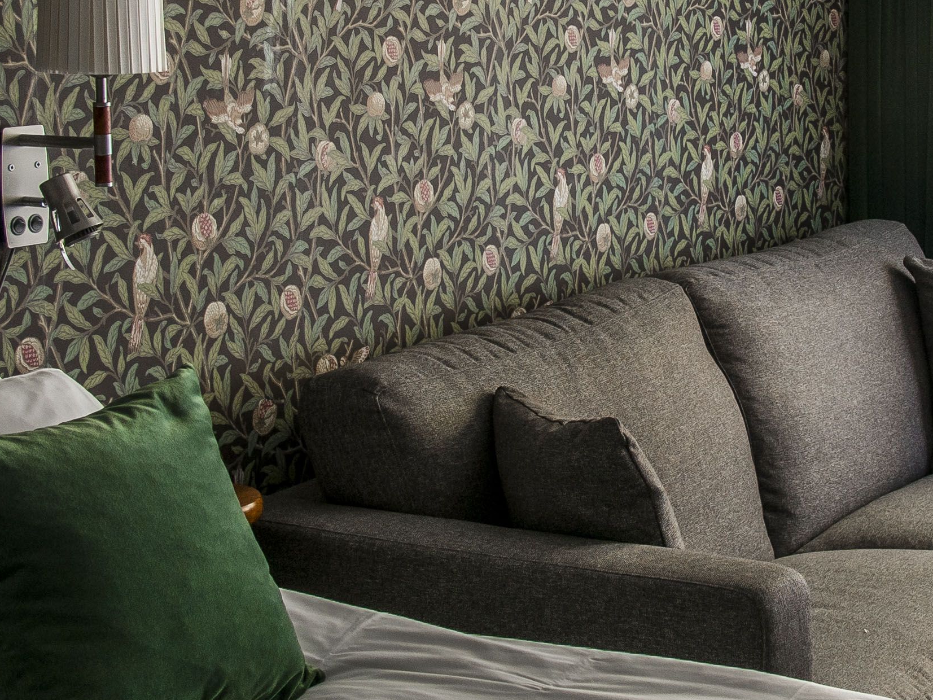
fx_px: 2264
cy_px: 167
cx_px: 643
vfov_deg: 17.5
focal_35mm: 84
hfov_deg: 23.2
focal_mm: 24
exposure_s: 4
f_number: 5
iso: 125
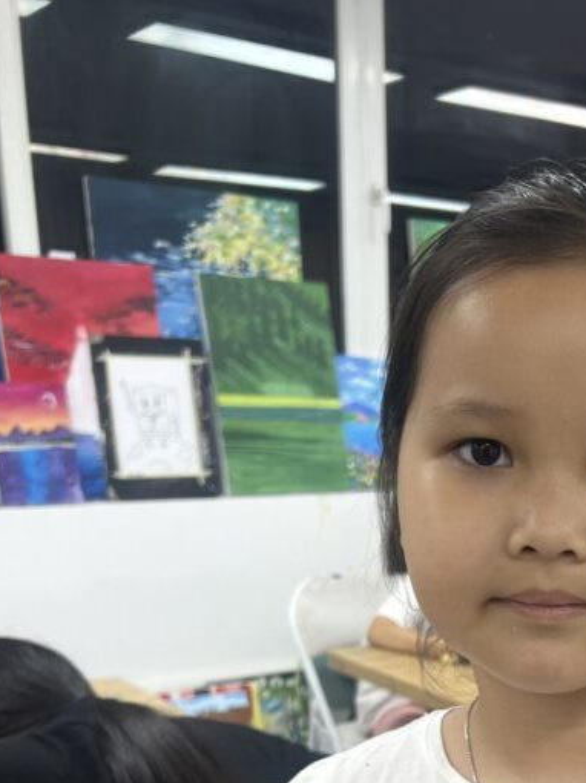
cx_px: 546
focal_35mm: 51
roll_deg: -1.2
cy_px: 755
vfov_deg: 34.6
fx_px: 1152
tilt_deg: -17.7
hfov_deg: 27.3
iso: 40
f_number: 1.5
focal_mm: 5.7
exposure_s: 1/100
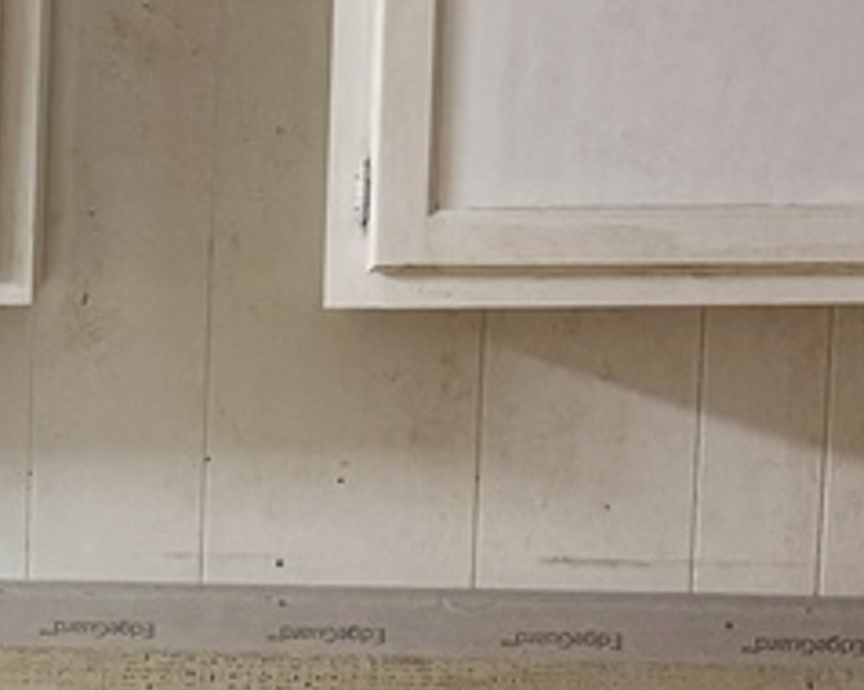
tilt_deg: -8.0
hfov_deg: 11.6
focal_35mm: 142
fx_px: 3628
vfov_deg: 10.8
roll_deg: -1.0
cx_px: -1093
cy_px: 686
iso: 160
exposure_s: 1/60
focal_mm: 6.76
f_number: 1.78
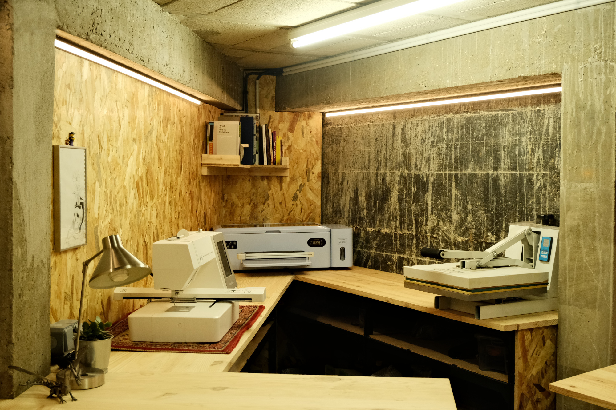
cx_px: 308
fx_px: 787
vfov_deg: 29.2
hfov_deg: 42.7
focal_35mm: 46
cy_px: 205
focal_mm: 30.5
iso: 2000
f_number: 4.7
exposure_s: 1/60
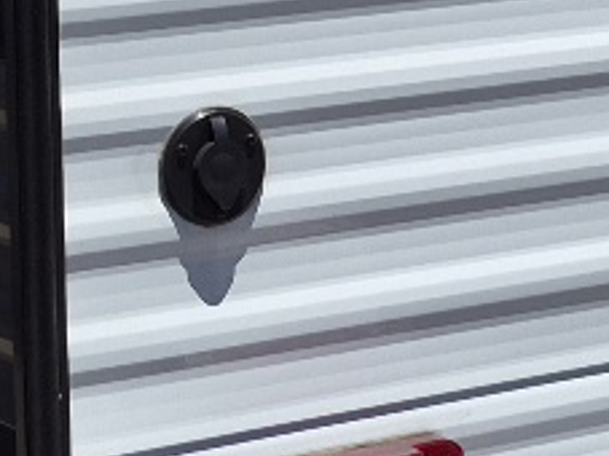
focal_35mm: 162
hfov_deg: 12.2
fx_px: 2849
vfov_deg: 8.7
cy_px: -440
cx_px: 362
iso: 64
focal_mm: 5.4
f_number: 1.8
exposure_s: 1/10000
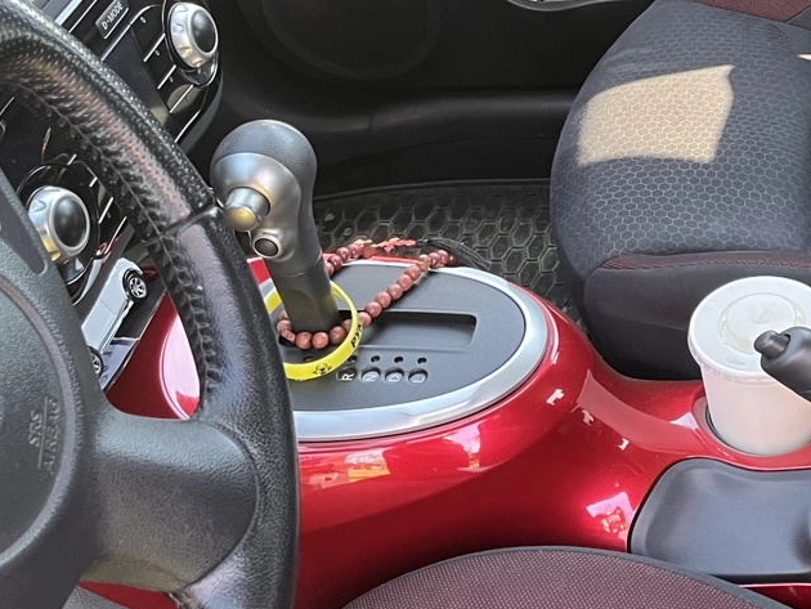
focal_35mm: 66
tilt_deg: -33.6
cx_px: 810
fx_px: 1547
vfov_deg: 21.8
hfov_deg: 27.7
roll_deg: -1.2
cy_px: 82
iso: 125
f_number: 1.6
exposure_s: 1/74
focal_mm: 5.1
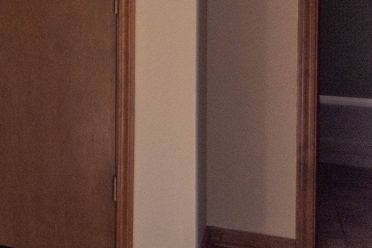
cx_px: -383
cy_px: -20
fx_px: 786
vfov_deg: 17.4
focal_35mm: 76
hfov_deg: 17.9
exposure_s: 1/50
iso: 160
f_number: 3.5
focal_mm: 18
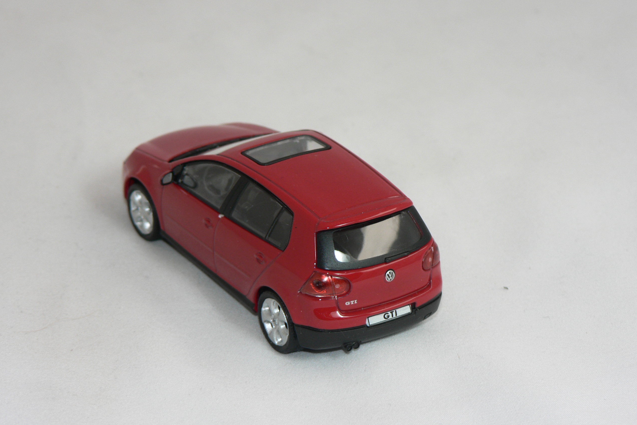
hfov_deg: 19.1
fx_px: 1893
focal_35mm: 107
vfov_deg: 12.8
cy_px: 227
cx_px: 320
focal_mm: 16.9
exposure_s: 1/60
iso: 80
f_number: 3.2
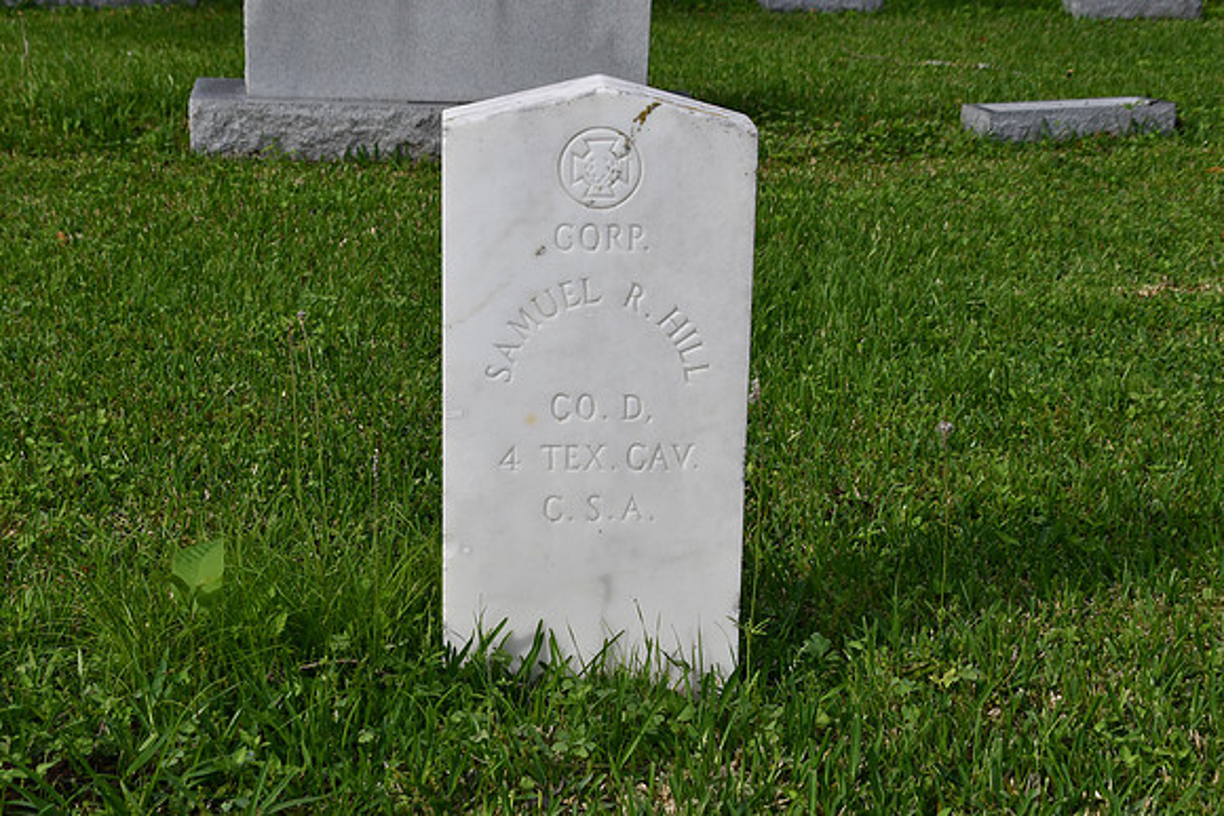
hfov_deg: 28.8
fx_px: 2380
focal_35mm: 70
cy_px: 408
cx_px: 612
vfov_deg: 19.5
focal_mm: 35
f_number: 8
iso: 180
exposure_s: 1/250
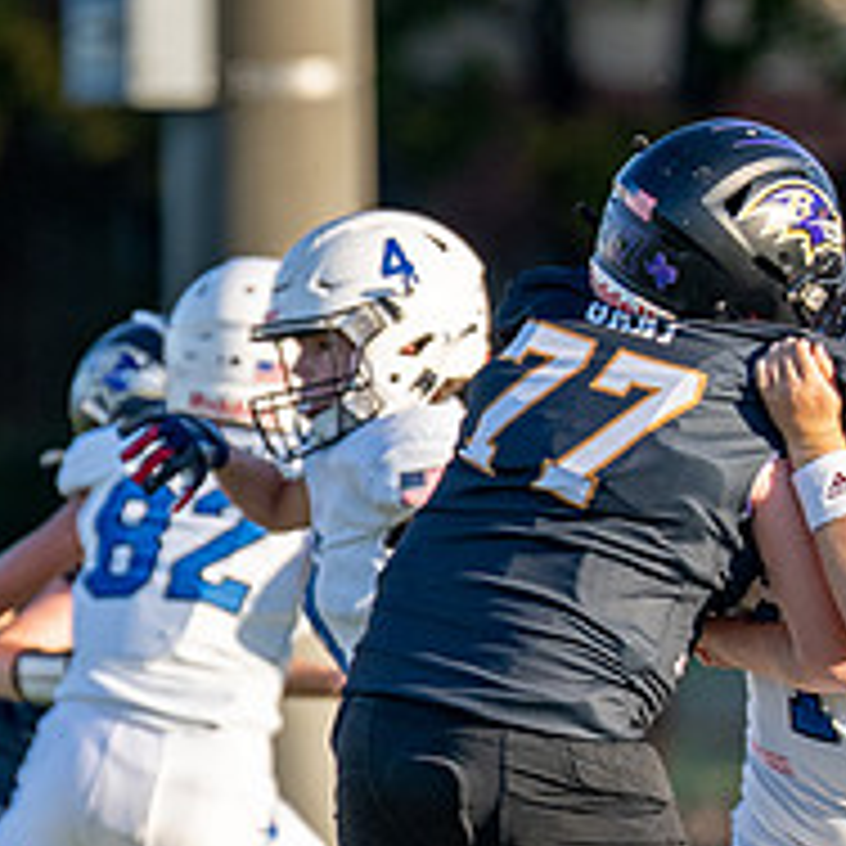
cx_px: 277
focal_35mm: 1004
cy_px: 699
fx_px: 27761
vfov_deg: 1.7
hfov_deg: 1.7
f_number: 2.8
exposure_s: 1/2500
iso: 200
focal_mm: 200
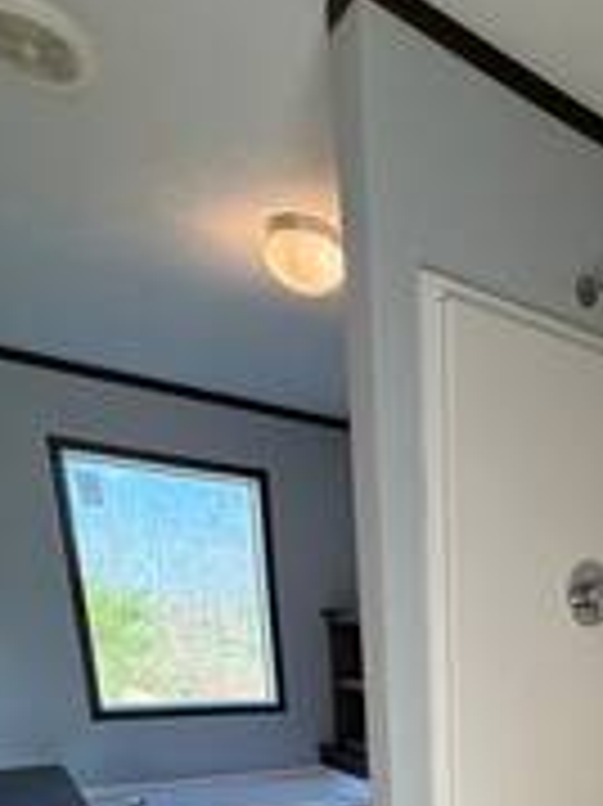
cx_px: 536
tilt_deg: -14.5
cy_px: 842
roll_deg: -0.2
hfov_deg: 43.0
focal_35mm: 30
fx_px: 698
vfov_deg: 47.4
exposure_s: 1/120
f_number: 2.2
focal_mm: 2.22
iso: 160
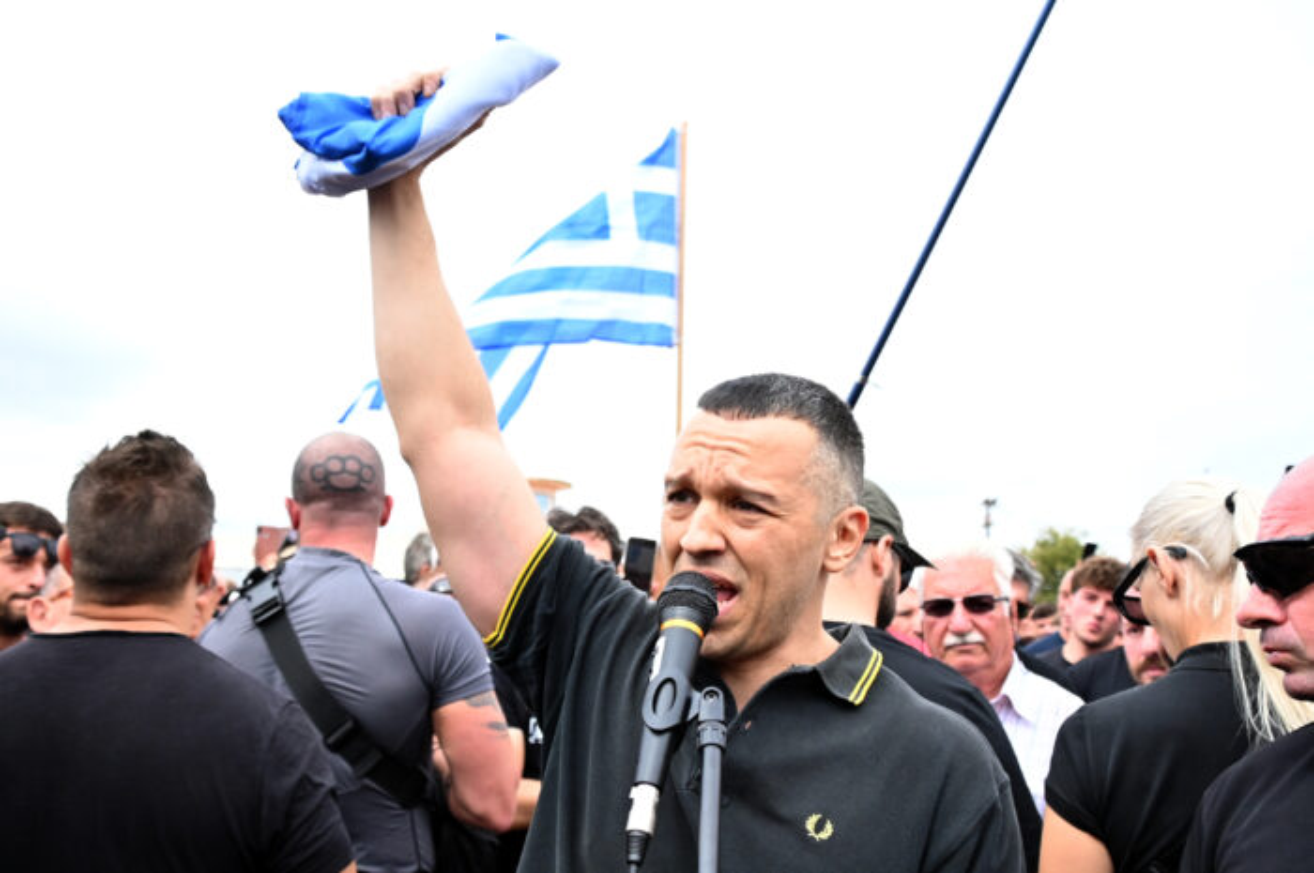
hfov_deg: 60.3
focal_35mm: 31
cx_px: 657
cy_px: 436
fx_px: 1130
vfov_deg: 42.2
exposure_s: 1/4000
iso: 1000
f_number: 4
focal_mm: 21
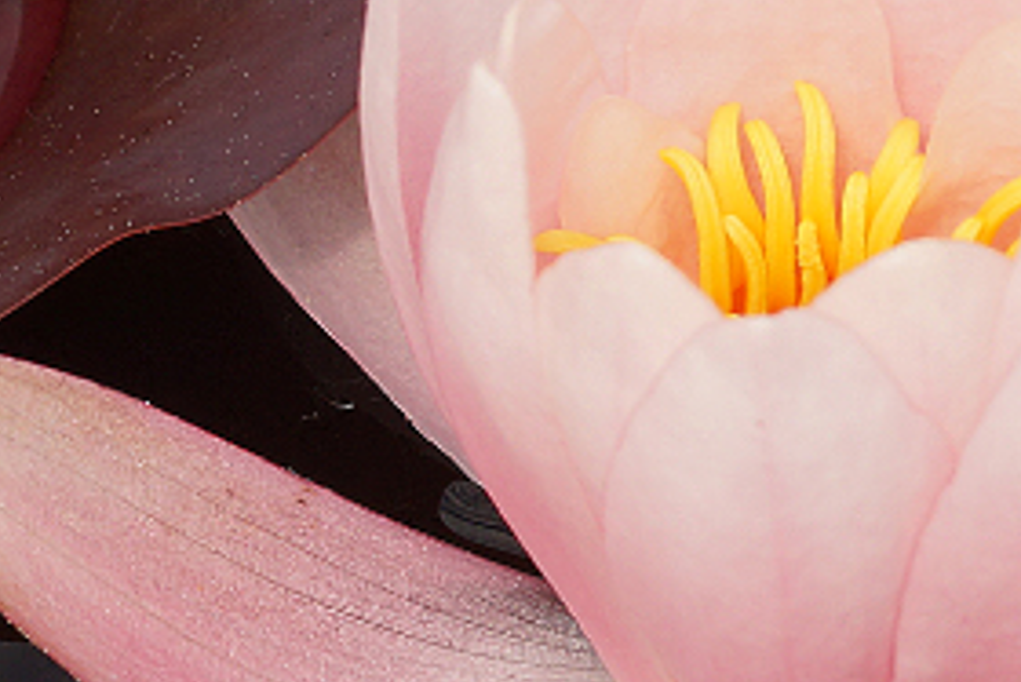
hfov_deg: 3.2
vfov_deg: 2.1
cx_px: -751
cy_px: 536
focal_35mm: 643
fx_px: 18245
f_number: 8
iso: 100
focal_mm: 100
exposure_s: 1/160
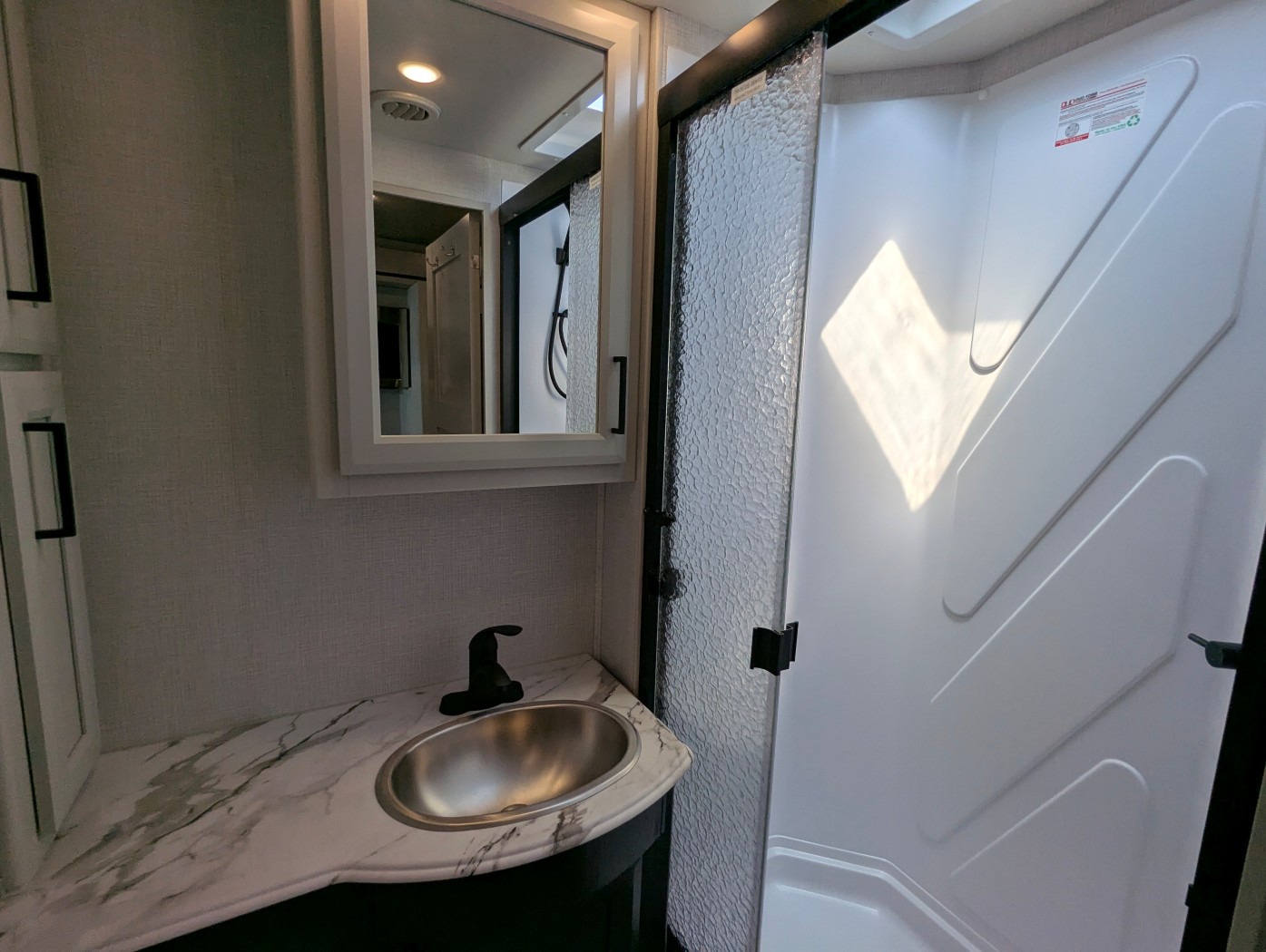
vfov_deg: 78.2
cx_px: 633
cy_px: 476
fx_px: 586
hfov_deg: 94.4
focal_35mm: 16
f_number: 2.2
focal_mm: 2.35
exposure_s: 1/531
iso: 41
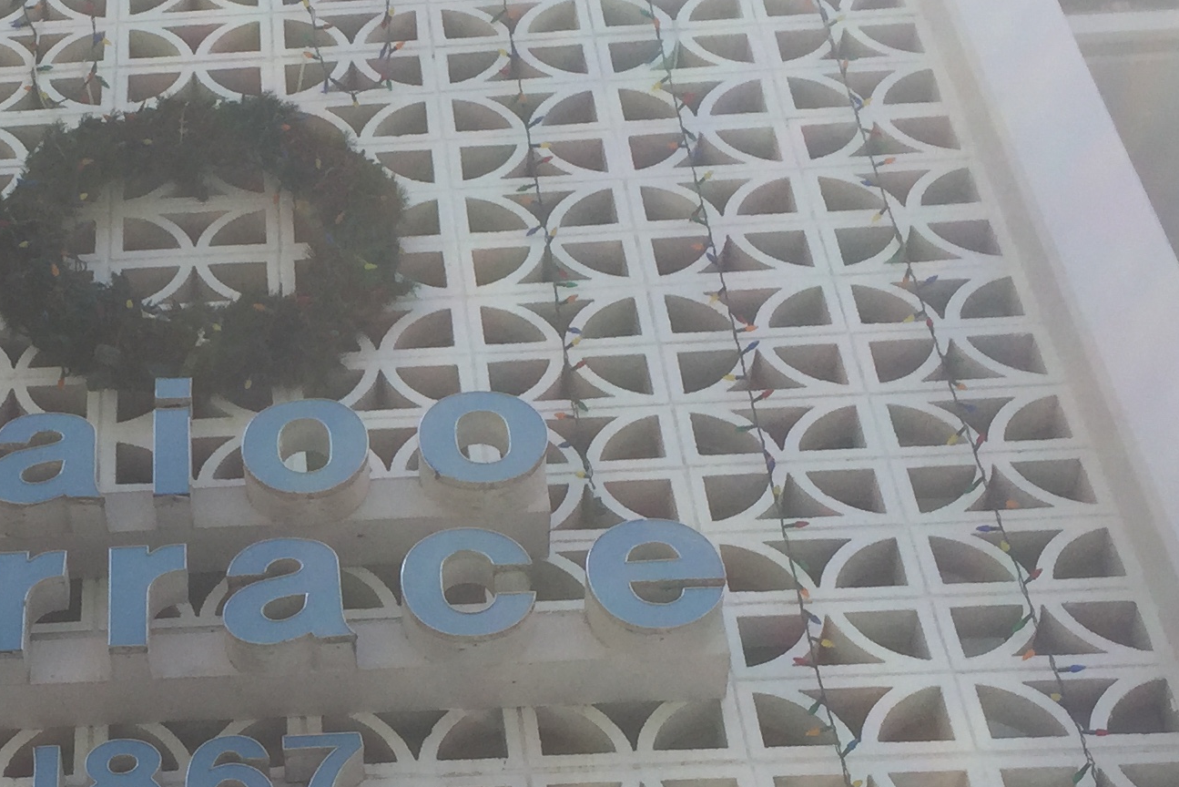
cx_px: 90
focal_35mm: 76
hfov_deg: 25.7
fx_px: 2489
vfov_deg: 17.9
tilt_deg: +46.5
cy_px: 523
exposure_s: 1/1464
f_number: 2.2
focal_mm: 4.15
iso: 32
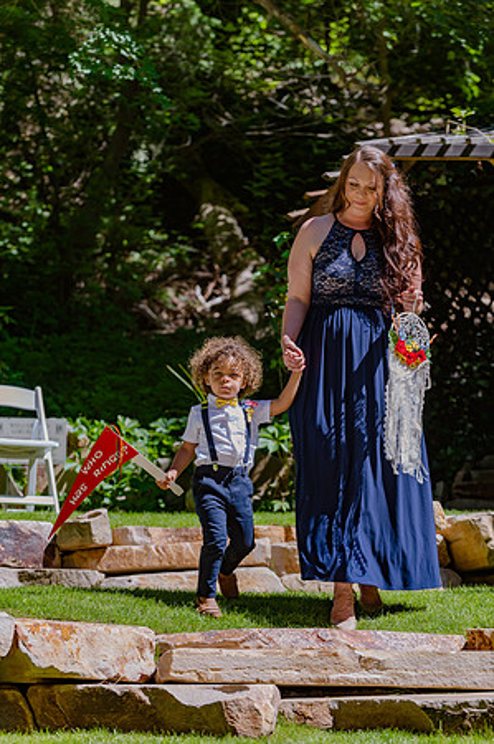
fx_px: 2888
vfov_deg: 14.7
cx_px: 247
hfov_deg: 9.8
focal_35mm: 140
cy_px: 372
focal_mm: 140
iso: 200
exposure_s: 1/500
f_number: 5
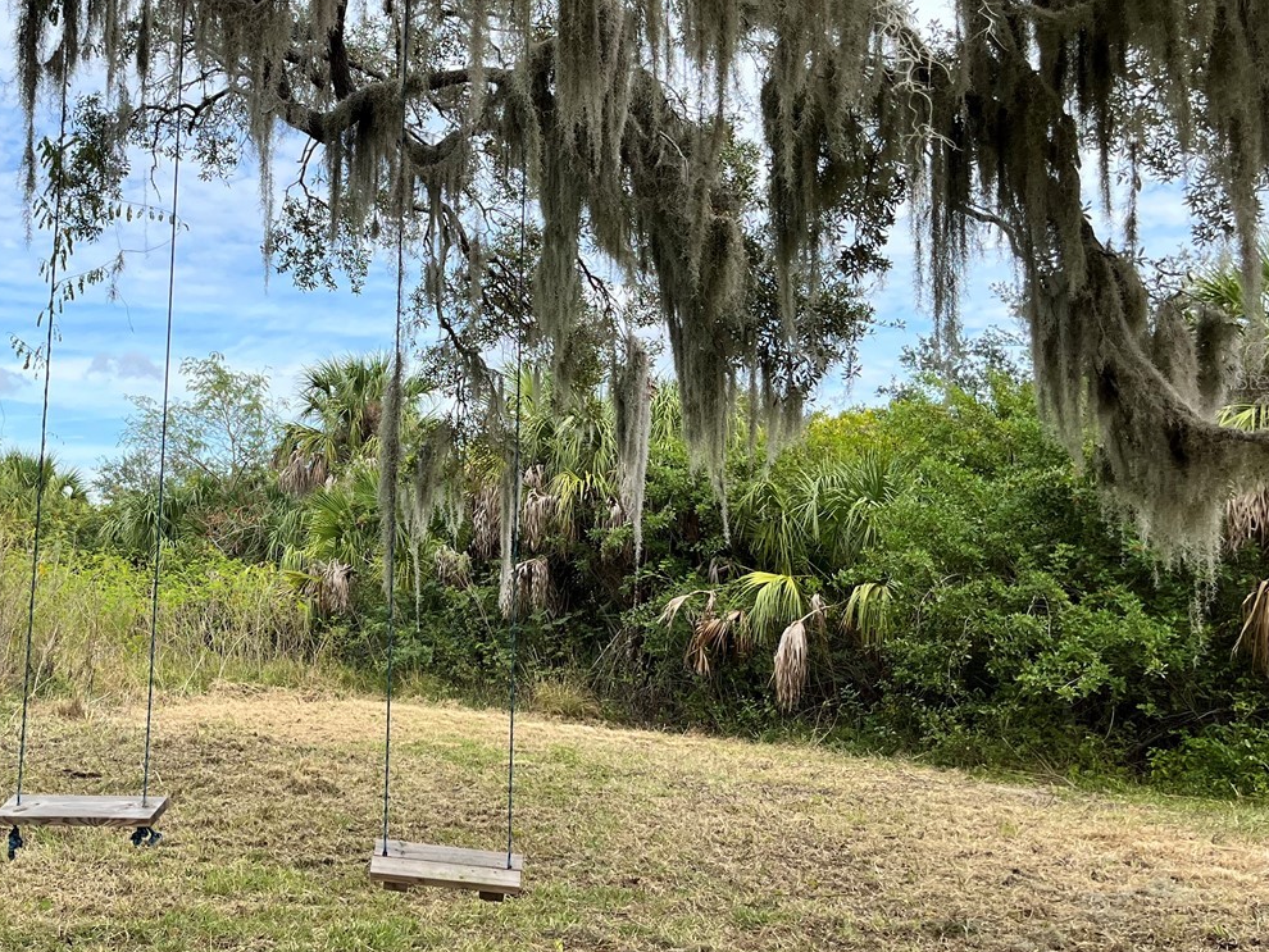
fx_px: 1540
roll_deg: -1.0
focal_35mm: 42
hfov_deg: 43.5
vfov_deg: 34.2
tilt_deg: +9.3
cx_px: 329
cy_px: 379
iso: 50
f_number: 1.6
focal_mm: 5.1
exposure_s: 1/1372
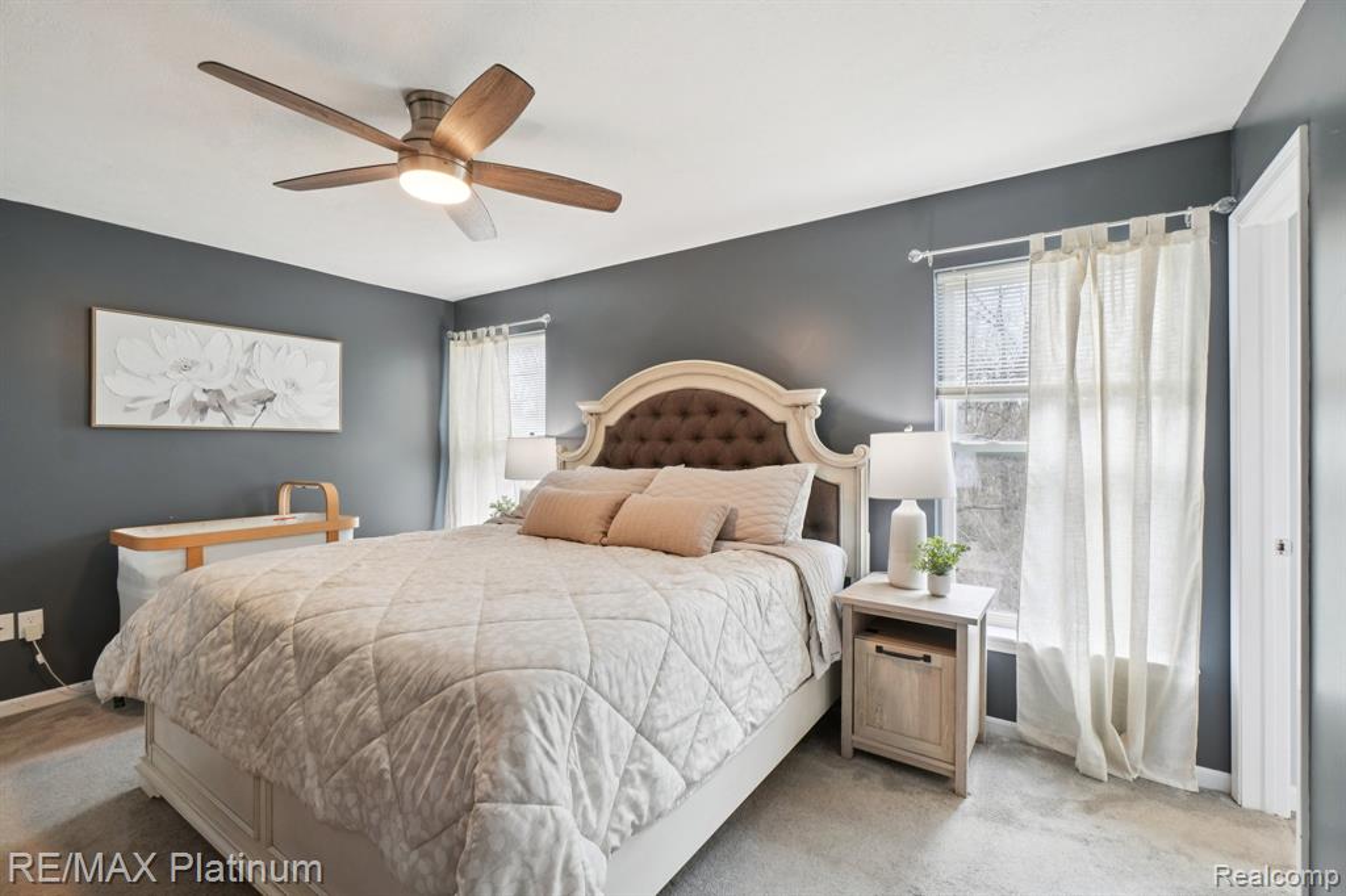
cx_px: 673
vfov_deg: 77.3
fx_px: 561
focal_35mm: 15
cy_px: 448
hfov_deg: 100.4
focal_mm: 10
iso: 400
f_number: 8
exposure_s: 1/30
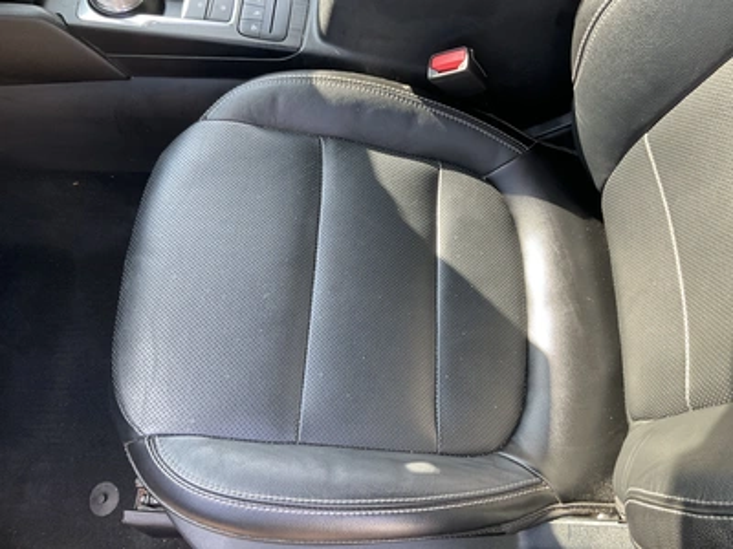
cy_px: 274
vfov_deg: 48.2
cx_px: 366
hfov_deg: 61.7
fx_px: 614
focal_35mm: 29
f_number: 1.8
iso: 50
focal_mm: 3
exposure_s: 1/122
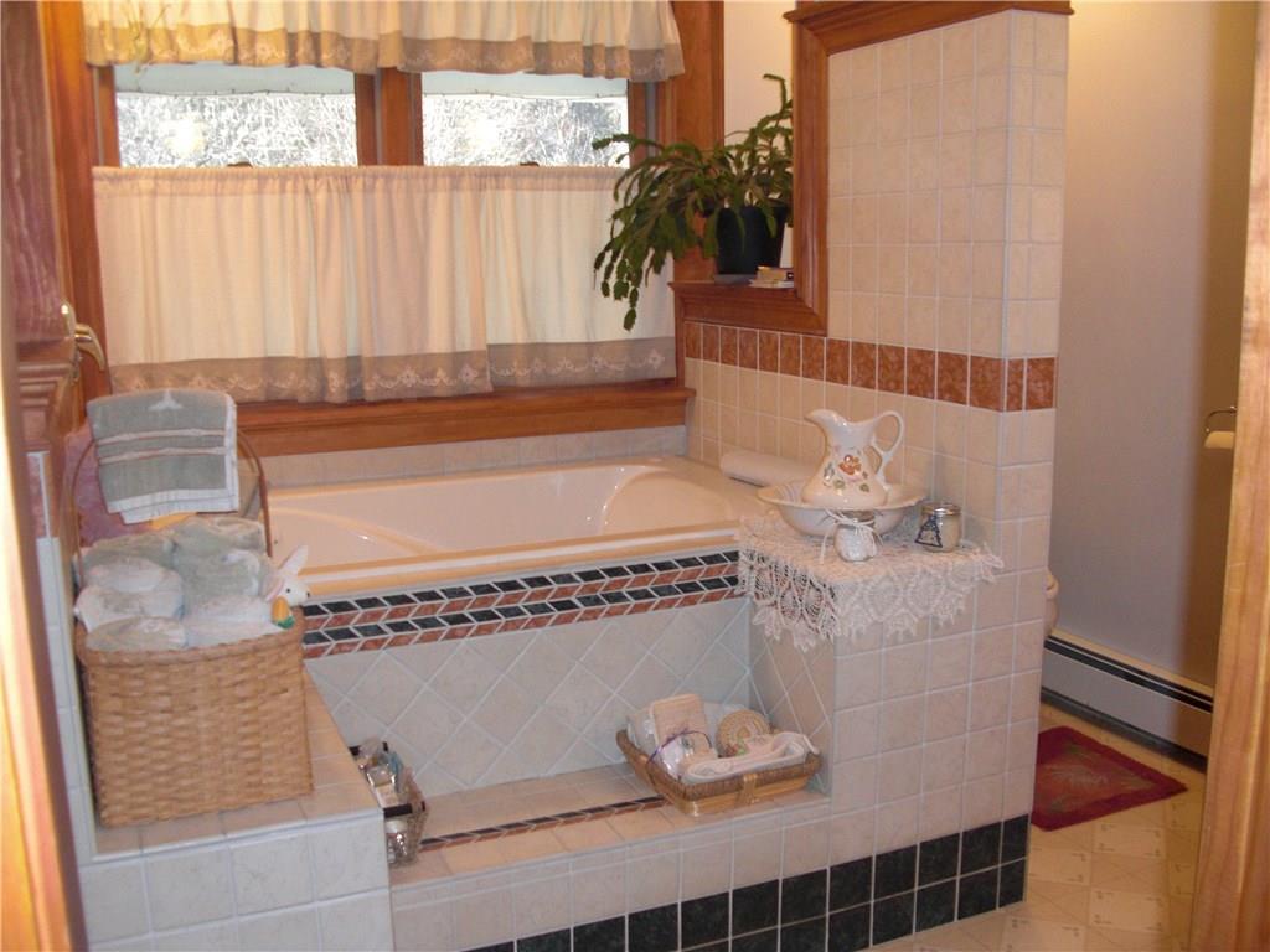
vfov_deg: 39.7
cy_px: 476
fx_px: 1321
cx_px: 635
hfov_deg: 51.4
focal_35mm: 36
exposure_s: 1/60
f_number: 2.8
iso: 200
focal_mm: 6.3
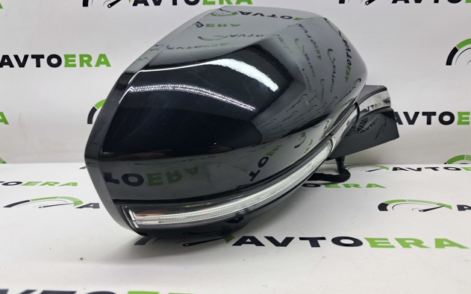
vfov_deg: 43.1
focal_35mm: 29
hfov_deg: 64.7
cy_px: 149
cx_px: 234
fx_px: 372
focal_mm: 4
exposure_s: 1/50
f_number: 1.8
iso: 50
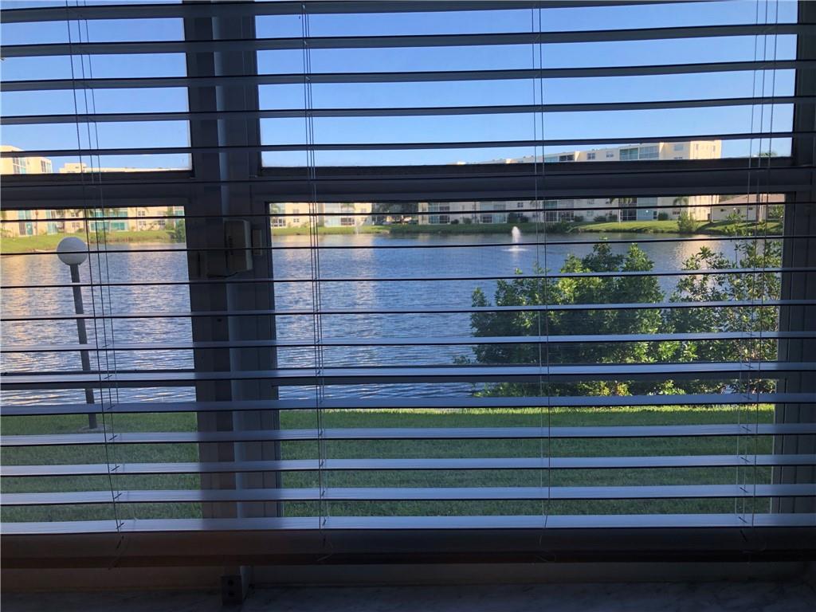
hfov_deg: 63.4
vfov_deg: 49.7
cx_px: 408
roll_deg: +1.7
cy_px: 306
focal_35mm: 28
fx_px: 660
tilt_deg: -7.9
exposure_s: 1/307
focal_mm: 3.99
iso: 20
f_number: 1.8
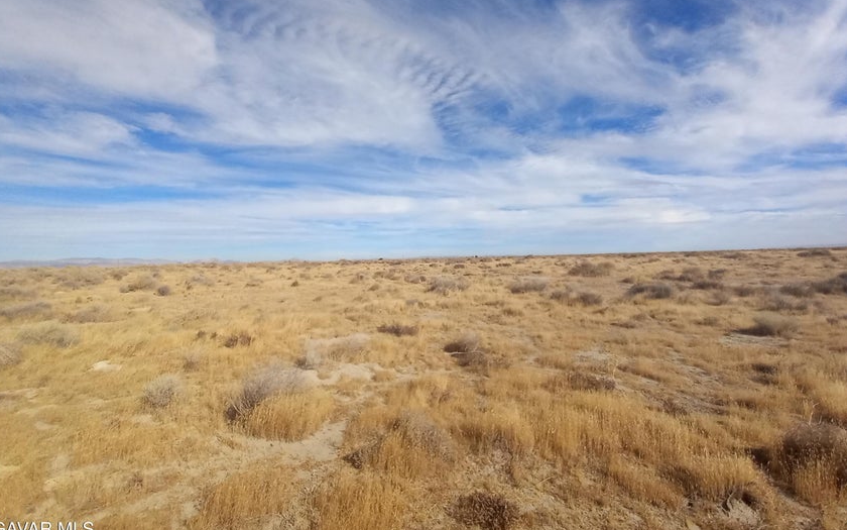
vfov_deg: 78.4
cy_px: 235
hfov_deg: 105.3
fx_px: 323
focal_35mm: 14
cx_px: 420
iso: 40
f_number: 2.2
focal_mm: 1.13
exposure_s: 1/1565
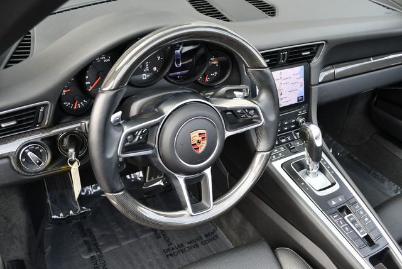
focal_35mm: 36
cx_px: 201
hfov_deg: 53.1
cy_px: 134
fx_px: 402
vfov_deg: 36.9
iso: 400
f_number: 4
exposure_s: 1/250
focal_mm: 18
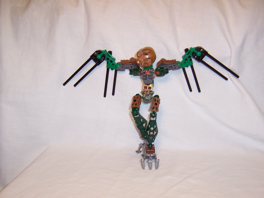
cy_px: 99
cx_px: 132
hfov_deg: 51.4
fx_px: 275
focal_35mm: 36
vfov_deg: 39.7
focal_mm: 5.6
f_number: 2.8
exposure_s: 1/60
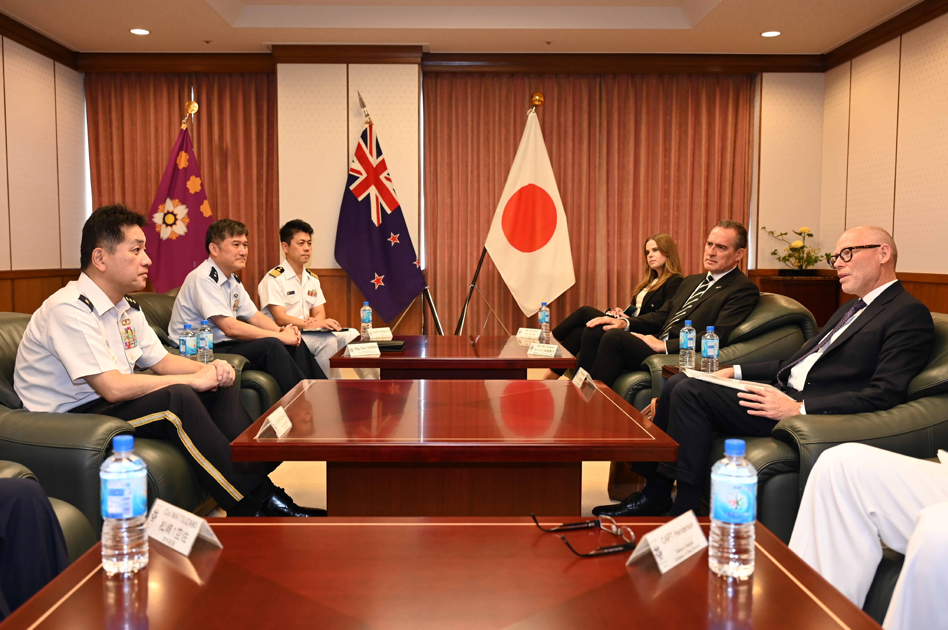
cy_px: 315
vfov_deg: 41.1
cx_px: 474
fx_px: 842
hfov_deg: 58.7
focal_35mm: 32
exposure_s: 1/200
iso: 1600
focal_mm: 32
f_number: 4
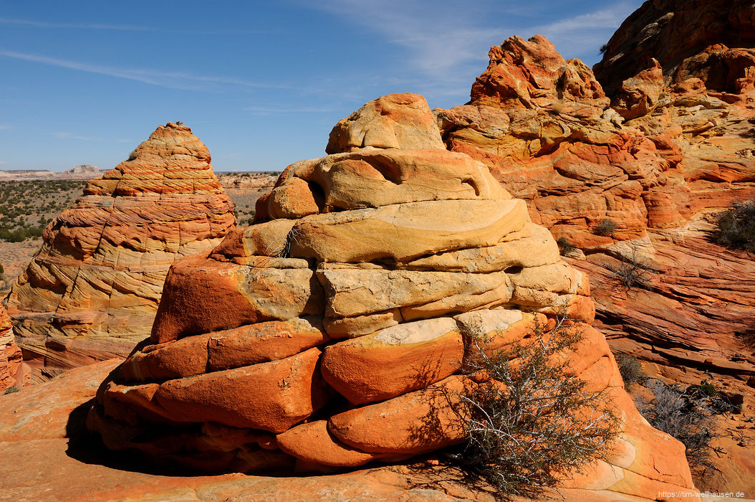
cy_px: 251
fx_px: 691
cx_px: 378
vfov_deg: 39.9
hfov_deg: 57.3
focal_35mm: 33
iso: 200
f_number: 11
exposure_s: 1/640
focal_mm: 22
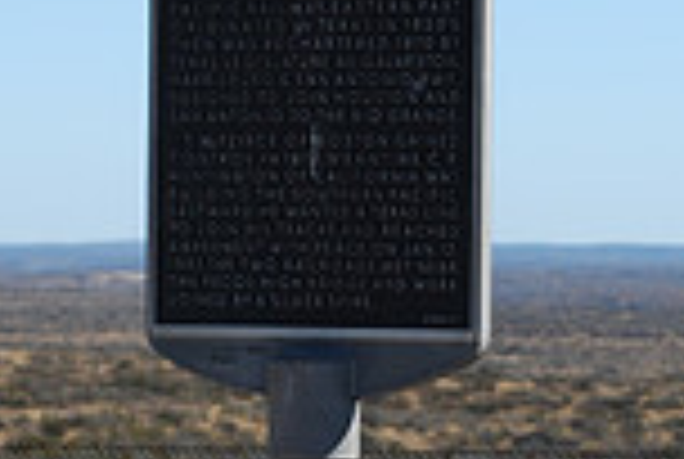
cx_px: 400
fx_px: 4569
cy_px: 261
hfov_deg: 8.6
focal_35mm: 240
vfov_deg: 5.8
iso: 100
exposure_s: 1/160
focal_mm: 42
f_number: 6.3
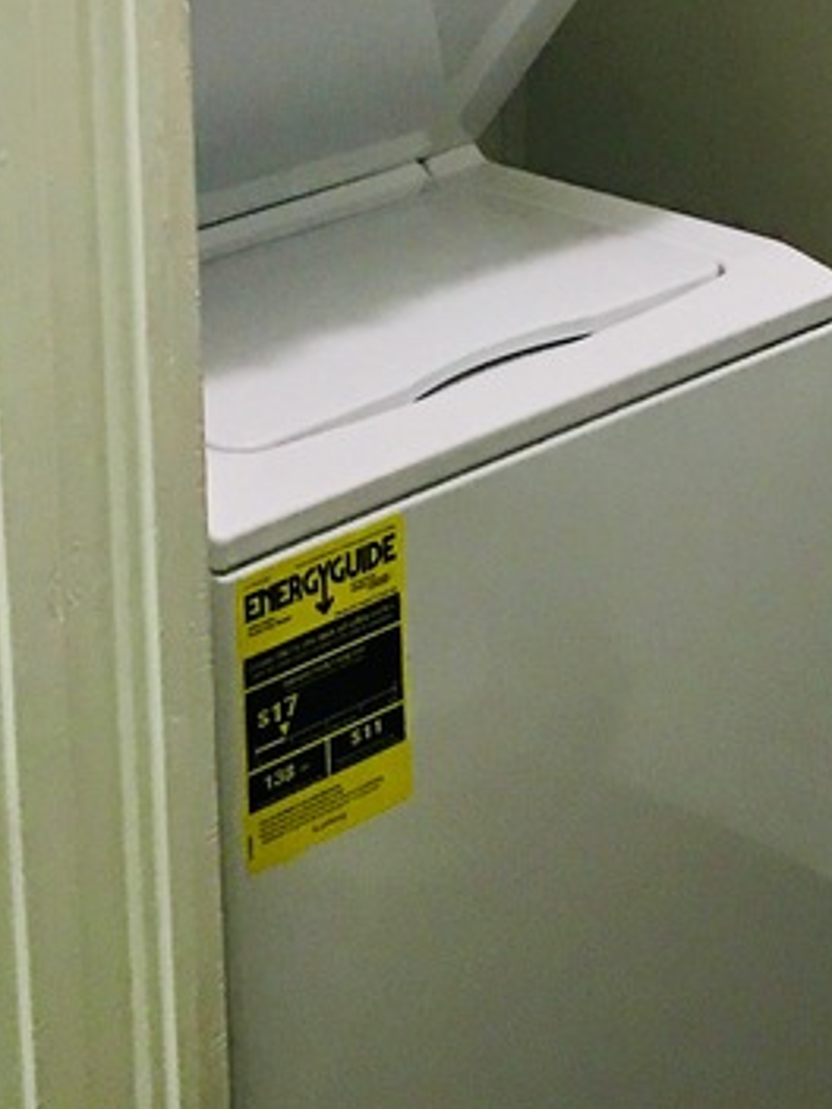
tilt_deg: -10.9
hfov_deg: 17.2
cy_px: -76
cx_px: 473
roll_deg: -0.7
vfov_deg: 21.7
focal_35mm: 86
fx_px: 2756
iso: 64
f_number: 1.8
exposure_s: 1/15
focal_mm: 3.99
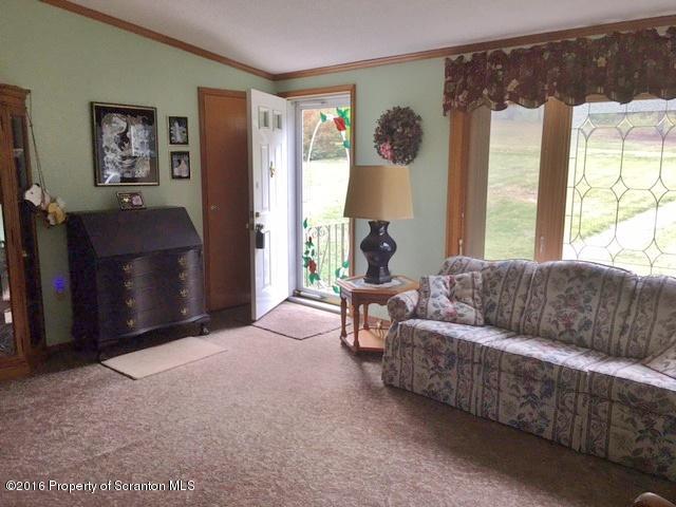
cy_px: 254
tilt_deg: -7.6
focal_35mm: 29
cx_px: 338
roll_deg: +0.1
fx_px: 566
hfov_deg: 61.7
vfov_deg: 48.2
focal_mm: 4.15
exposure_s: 1/30
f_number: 2.2
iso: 40
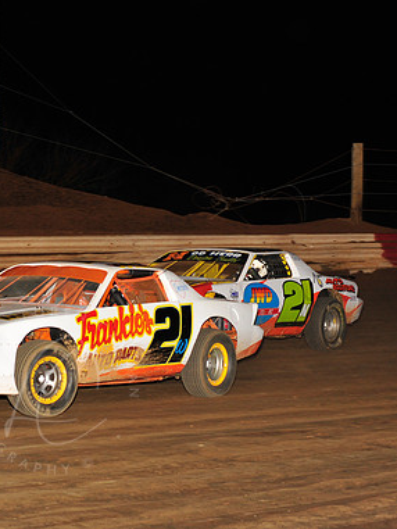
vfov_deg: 16.8
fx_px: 1788
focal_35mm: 117
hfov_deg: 12.6
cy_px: 262
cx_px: 54
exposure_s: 1/250
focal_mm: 80
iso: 800
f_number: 6.3
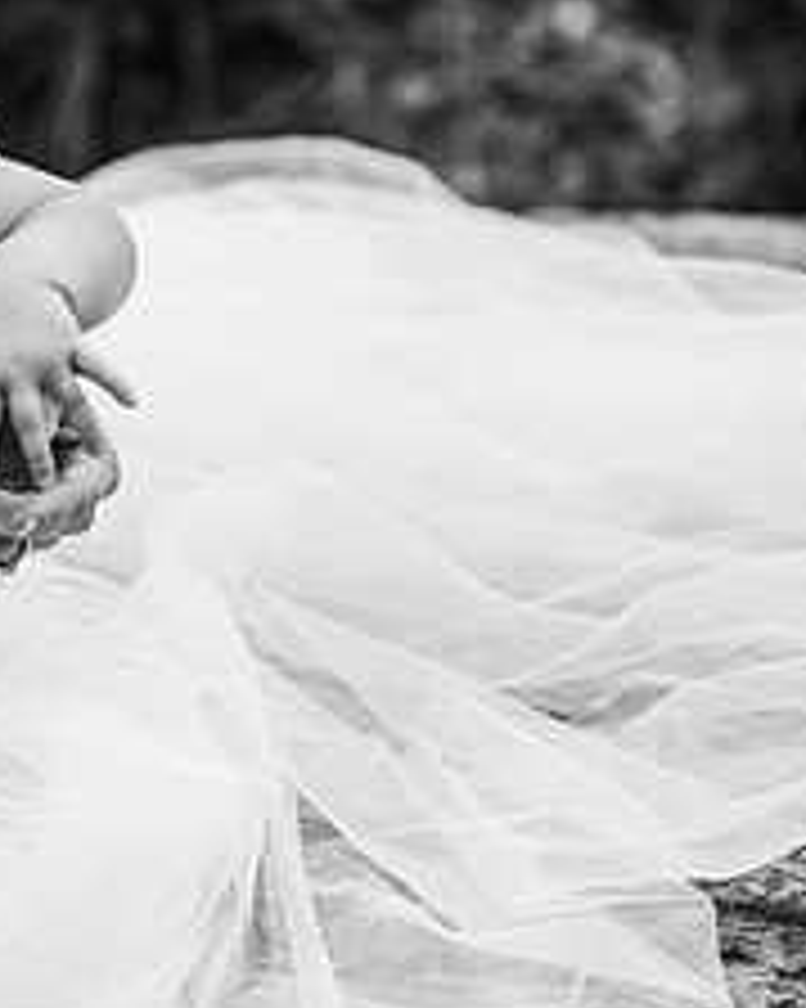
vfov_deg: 9.3
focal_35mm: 207
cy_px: 538
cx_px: -450
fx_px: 6177
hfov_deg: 7.3
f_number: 2.8
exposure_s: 1/1600
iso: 500
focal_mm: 85
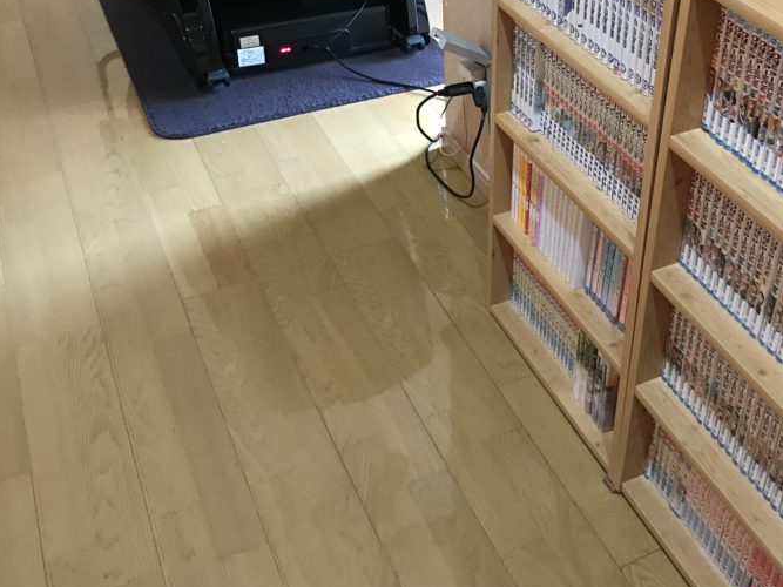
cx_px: 522
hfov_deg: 43.2
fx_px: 972
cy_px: 153
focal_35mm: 43
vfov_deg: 33.0
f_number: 1.8
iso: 100
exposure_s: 1/11
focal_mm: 3.99
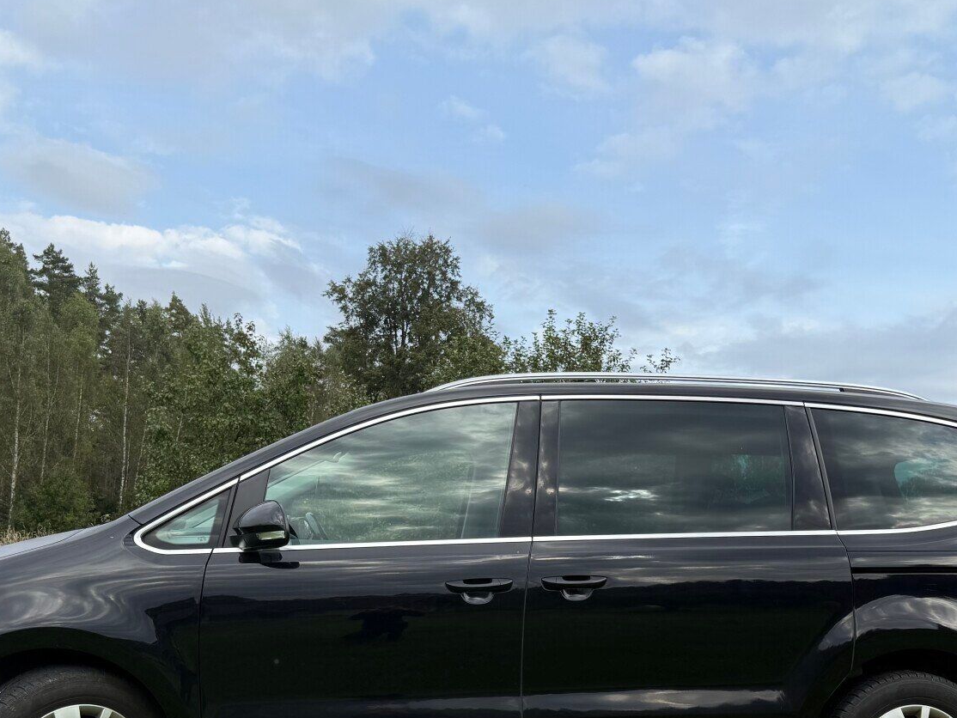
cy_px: 555
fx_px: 1161
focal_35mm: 42
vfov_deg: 33.5
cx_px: 517
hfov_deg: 44.7
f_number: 1.78
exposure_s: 1/2611
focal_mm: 6.76
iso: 80
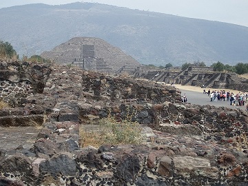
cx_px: 124
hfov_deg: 20.2
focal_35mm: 97
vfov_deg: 15.2
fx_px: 695
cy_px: 93
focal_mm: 17.3
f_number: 4.9
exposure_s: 1/640
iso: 125
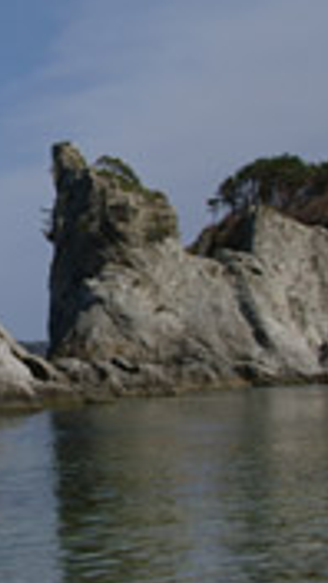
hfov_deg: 15.8
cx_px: -89
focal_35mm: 73
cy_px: 265
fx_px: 1129
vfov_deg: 29.0
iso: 200
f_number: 8
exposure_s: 1/500
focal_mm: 16
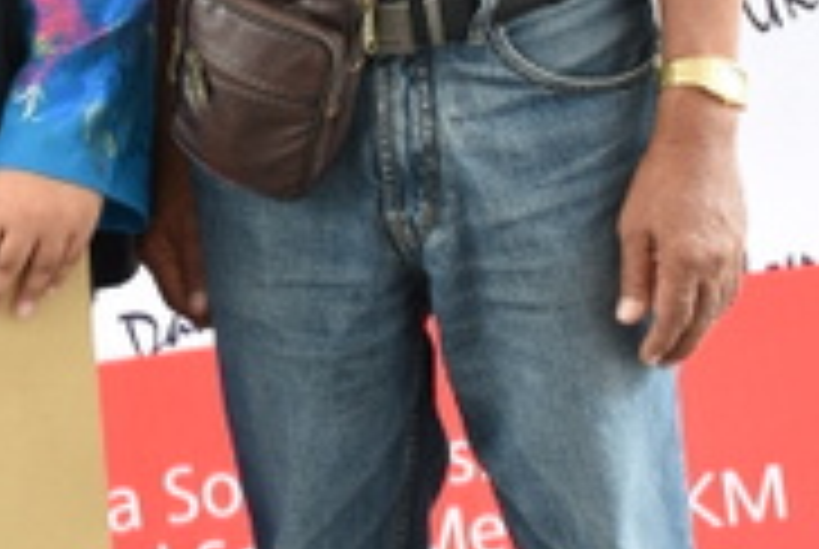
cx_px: -54
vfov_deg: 8.6
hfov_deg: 12.8
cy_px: -90
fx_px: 3600
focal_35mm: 158
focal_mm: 30
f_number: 5
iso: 320
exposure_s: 1/50
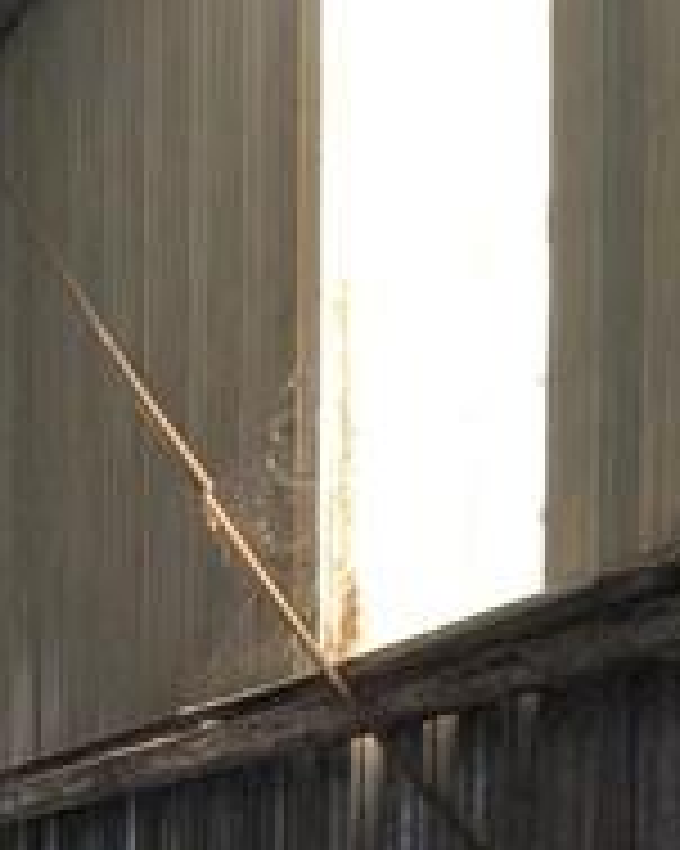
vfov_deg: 14.3
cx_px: -1241
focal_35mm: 127
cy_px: 1214
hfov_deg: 9.8
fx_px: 3197
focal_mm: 6.9
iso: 143
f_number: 1.68
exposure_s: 1/32.2
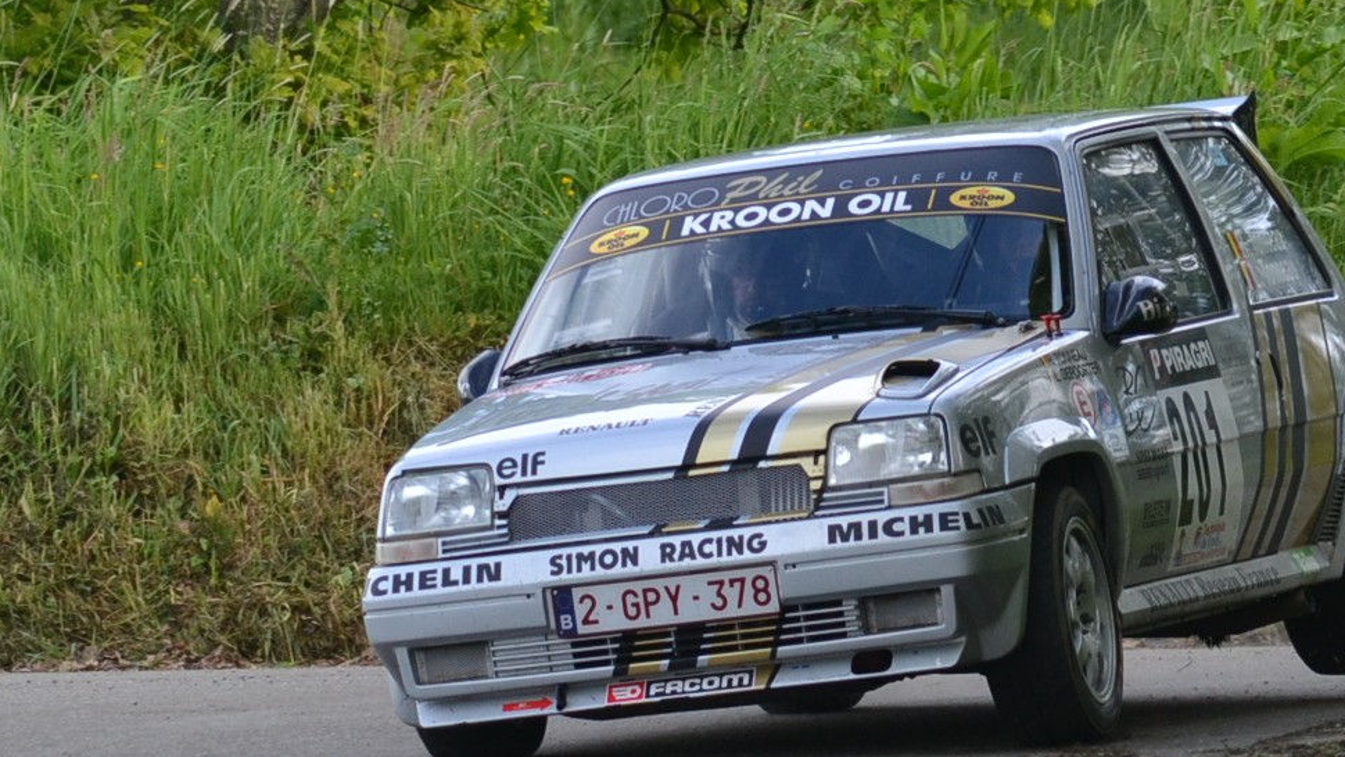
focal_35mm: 821
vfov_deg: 1.5
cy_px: 482
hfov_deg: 2.6
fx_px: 29285
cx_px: 790
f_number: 5.6
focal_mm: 220
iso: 500
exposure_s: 1/500
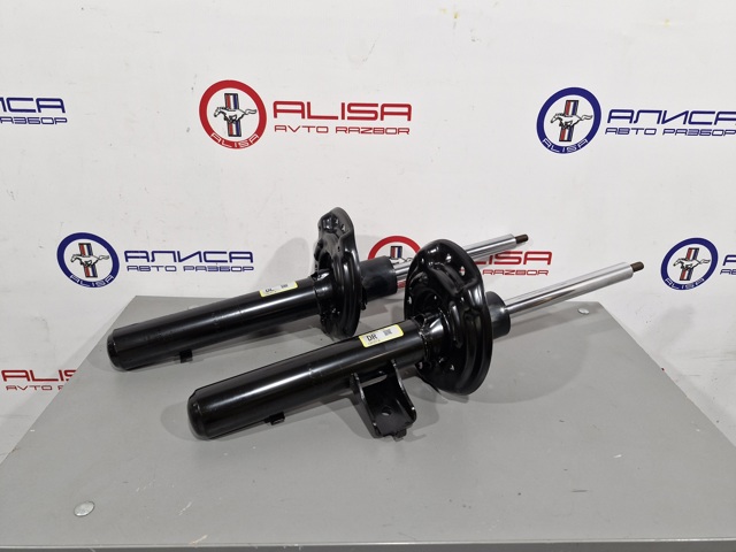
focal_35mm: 23
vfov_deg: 58.9
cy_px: 276
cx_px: 368
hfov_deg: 73.9
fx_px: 489
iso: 200
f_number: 1.8
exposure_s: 1/100
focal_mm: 5.54
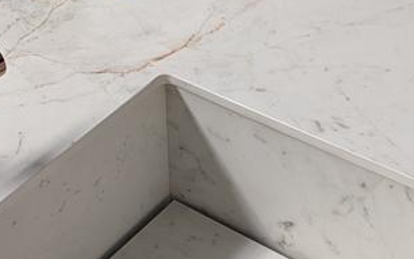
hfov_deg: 27.5
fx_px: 846
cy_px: 271
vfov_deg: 16.9
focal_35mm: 75
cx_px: 184
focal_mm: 6.9
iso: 360
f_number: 1.68
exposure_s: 1/67.7
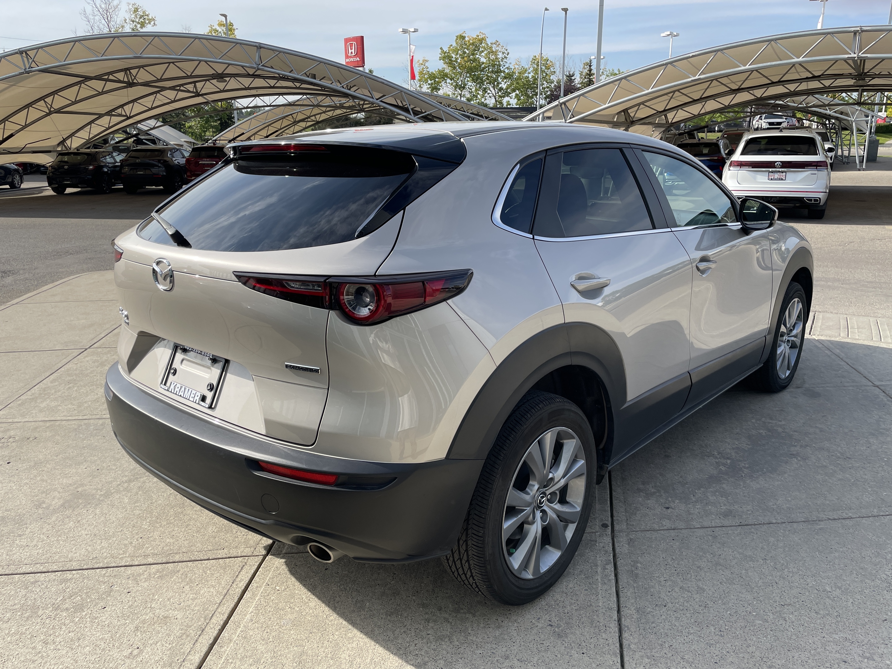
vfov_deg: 53.1
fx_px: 670
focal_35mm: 26
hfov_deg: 67.3
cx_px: 446
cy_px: 334
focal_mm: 4.2
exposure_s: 1/1667
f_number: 1.6
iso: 32
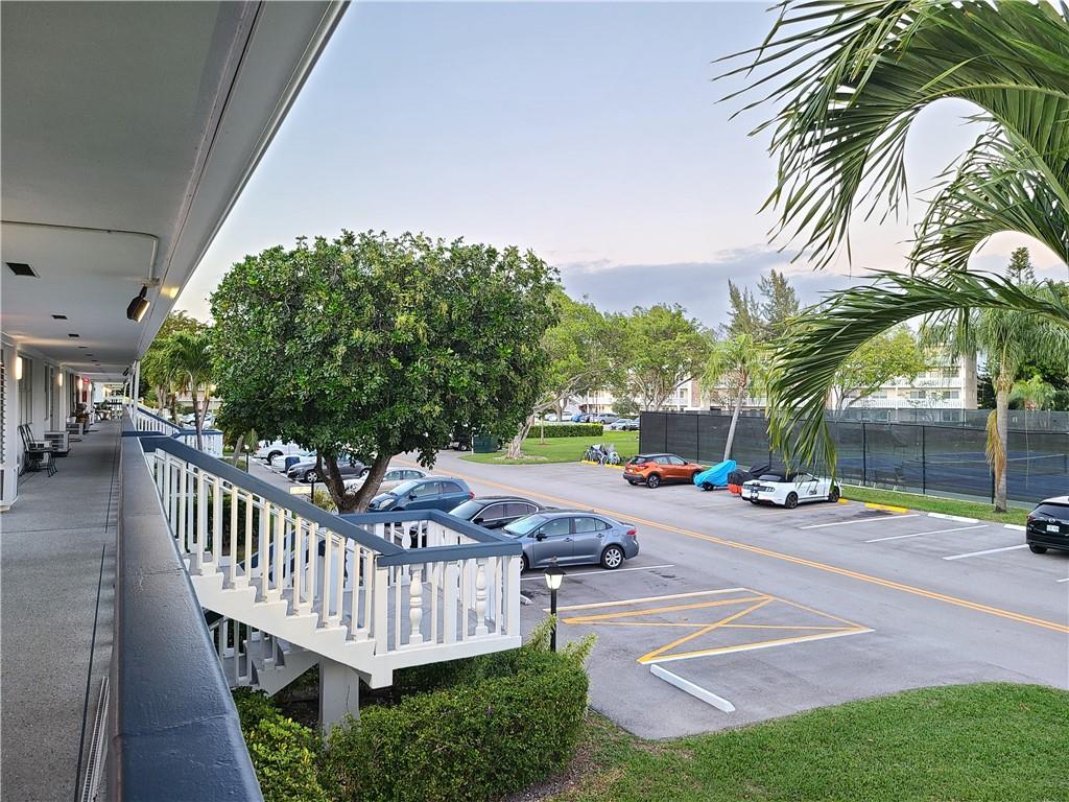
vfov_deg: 53.1
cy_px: 401
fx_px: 803
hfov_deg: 67.3
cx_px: 534
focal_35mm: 26
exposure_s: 1/39
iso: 160
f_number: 1.8
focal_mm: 5.4
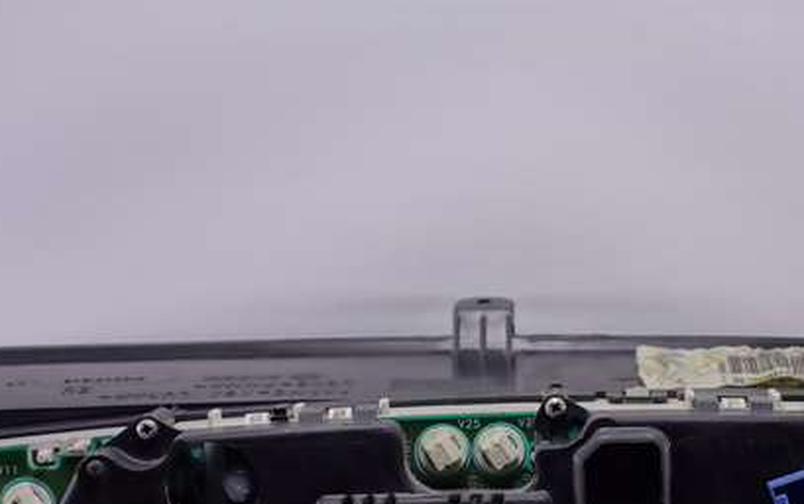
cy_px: 536
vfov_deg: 13.1
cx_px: 556
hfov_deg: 21.1
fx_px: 2148
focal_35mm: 98
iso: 125
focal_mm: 17.8
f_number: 3.2
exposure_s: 1/60
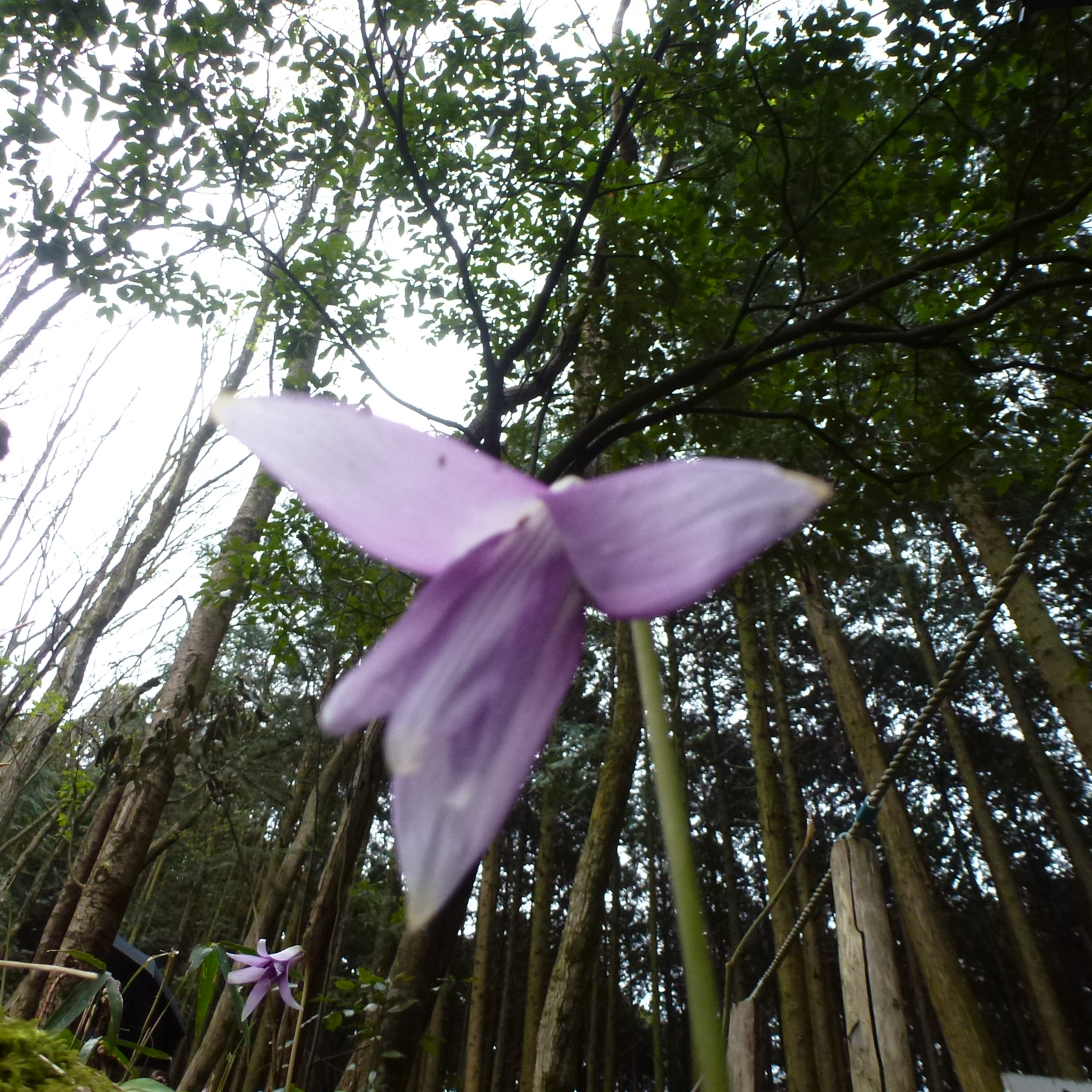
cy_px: 573
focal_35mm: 30
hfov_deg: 53.6
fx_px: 1071
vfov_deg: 54.0
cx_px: 434
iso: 250
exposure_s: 1/250
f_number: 3.3
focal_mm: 4.3
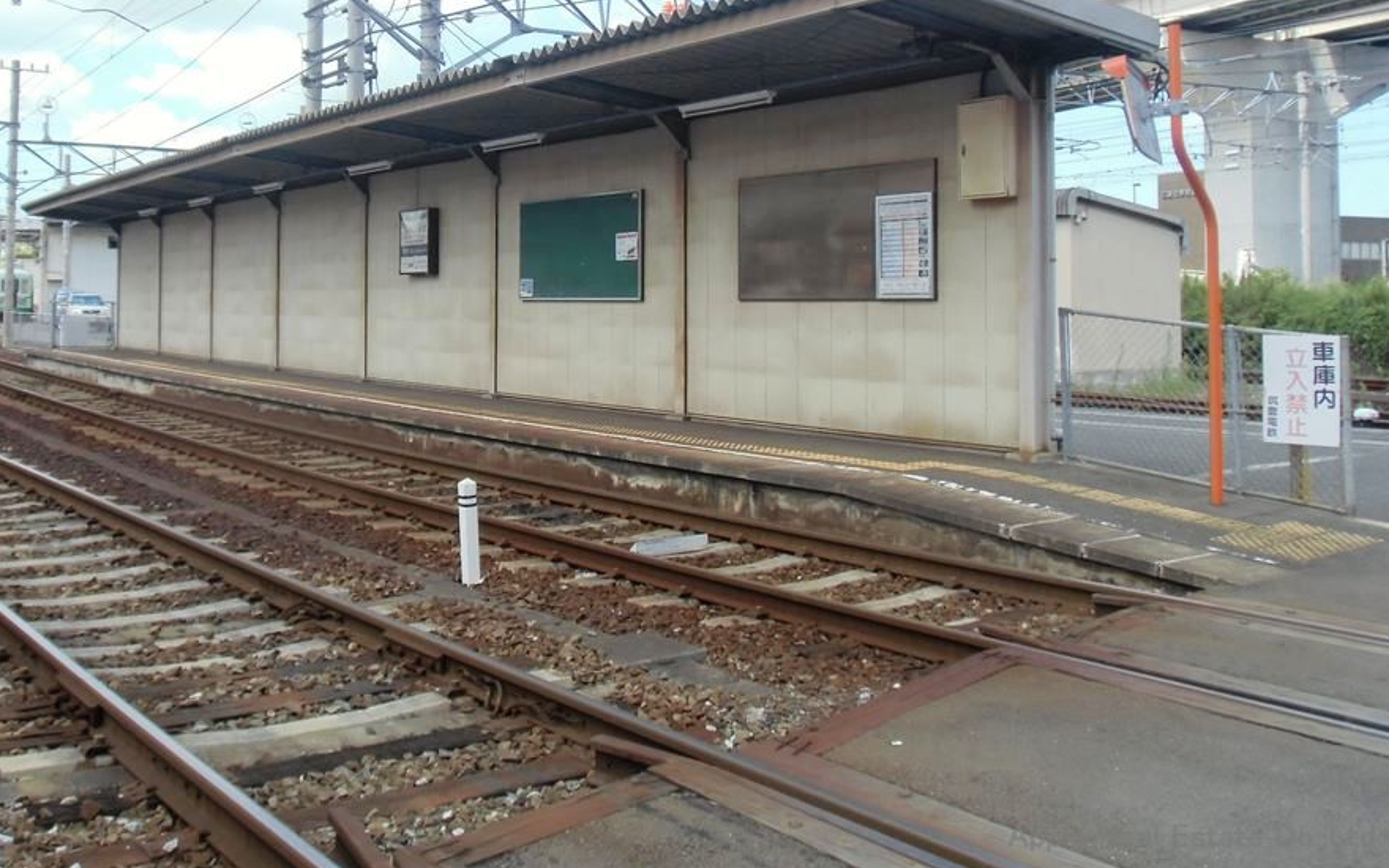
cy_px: 265
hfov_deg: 52.6
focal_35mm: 37
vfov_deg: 34.0
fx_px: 1401
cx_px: 603
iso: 64
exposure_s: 1/250
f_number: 3.5
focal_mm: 5.36
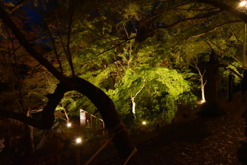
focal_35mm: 27
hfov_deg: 67.4
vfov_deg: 48.0
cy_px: 82
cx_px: 124
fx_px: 185
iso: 3200
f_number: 3.5
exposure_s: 1/25
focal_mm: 18
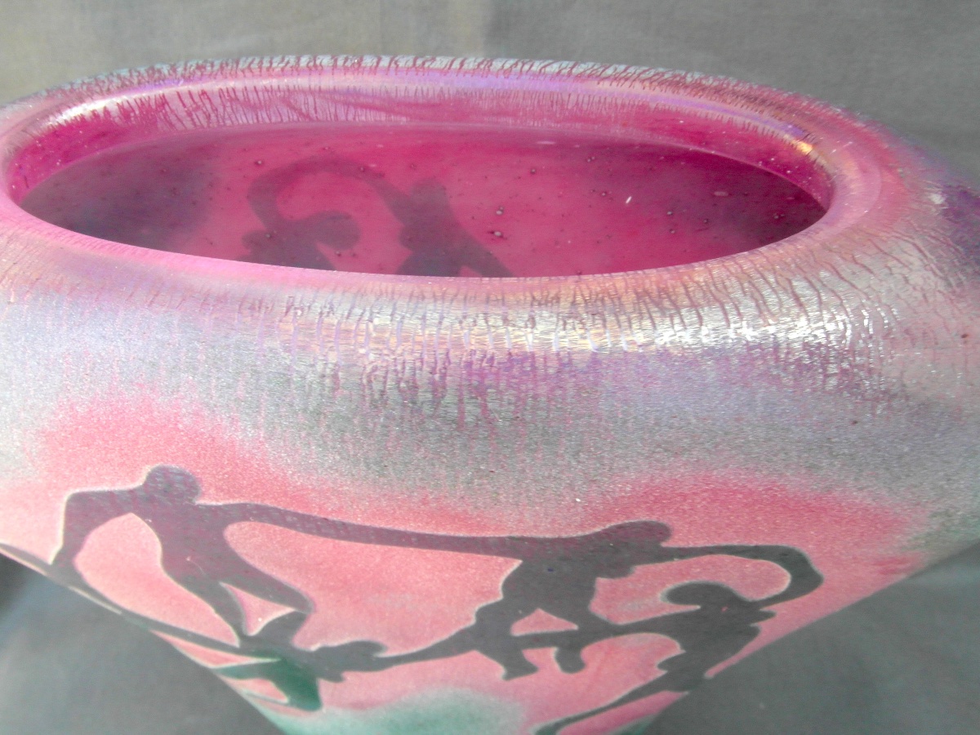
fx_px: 906
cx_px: 490
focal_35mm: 32
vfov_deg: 44.2
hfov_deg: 56.8
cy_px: 368
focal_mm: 5.3
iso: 100
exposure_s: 1/30
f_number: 5.6
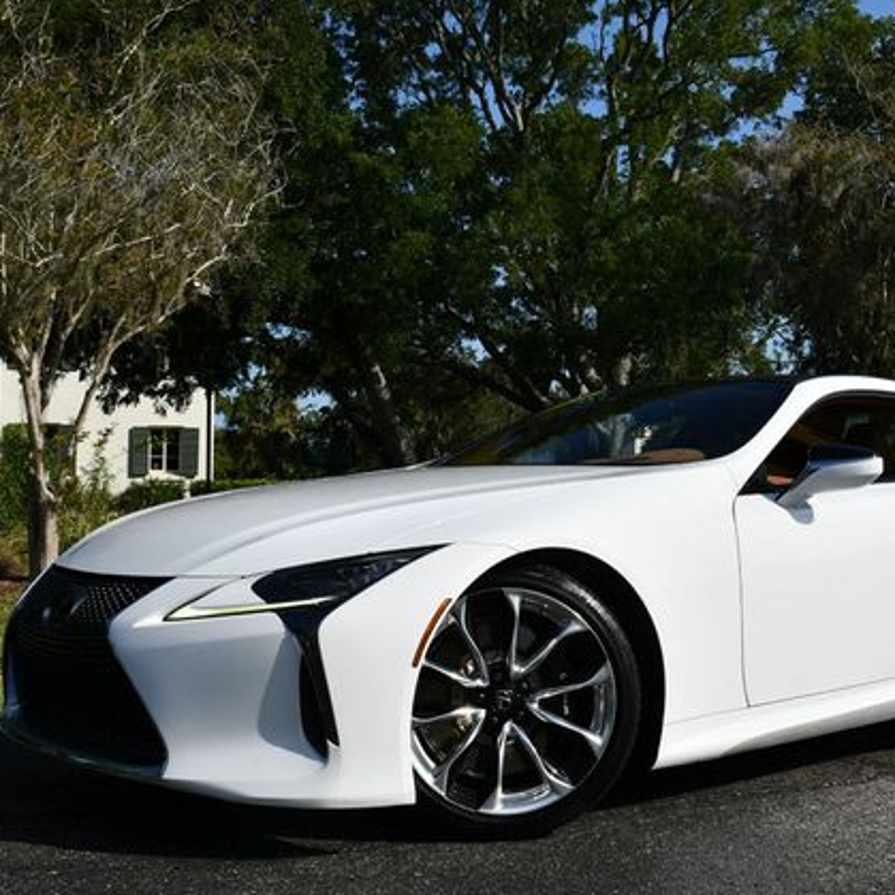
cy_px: 446
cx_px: 583
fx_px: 1521
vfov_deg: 32.8
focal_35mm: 52
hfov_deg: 32.6
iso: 100
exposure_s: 1/400
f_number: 10
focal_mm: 20
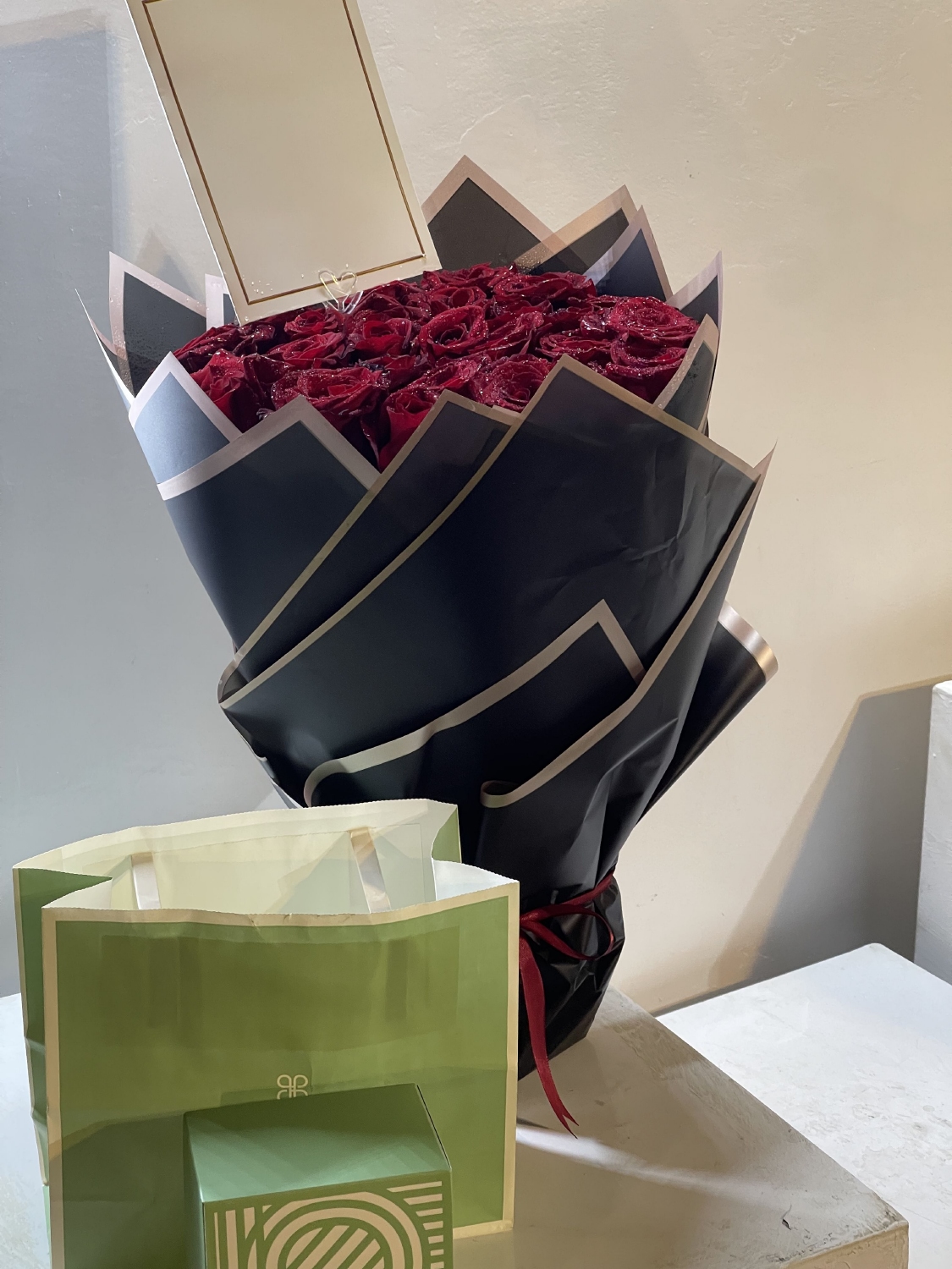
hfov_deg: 22.9
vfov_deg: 30.3
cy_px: 634
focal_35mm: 64
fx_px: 2347
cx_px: 476
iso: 200
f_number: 2.2
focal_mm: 7.5
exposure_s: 1/100
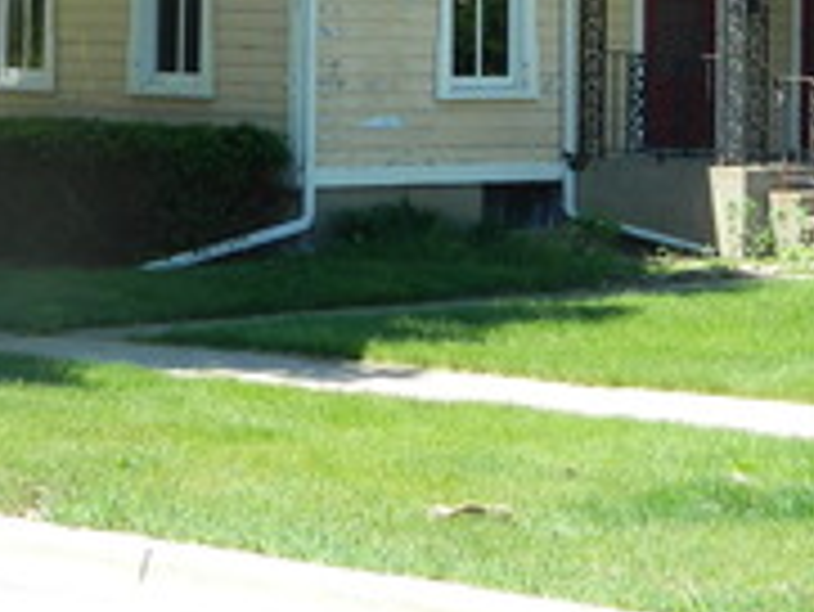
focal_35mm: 166
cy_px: -225
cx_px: 531
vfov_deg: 8.8
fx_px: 3906
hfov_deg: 11.9
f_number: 3.6
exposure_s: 1/320
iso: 80
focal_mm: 8.4
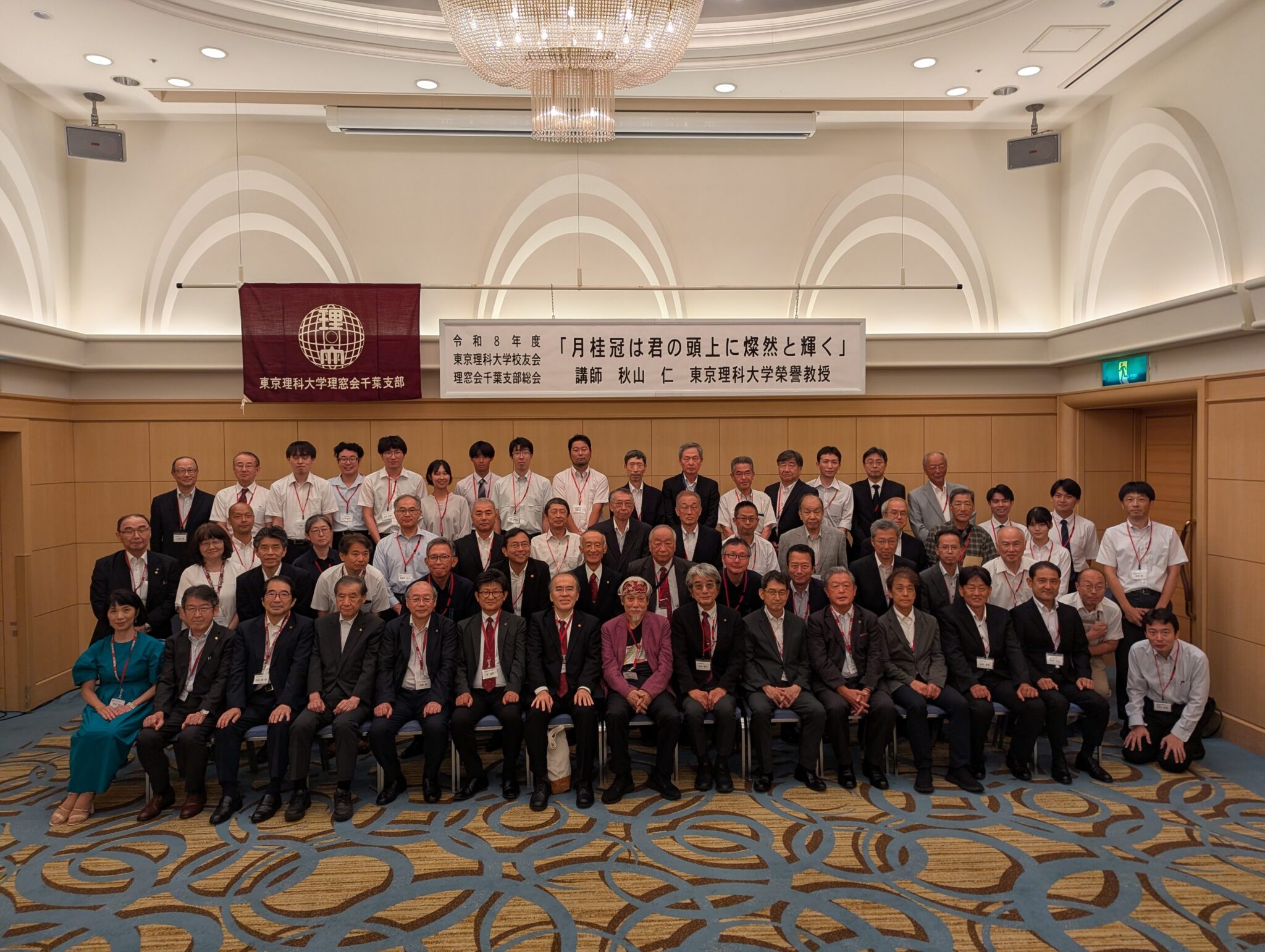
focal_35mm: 24
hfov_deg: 71.5
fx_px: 878
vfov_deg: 56.9
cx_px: 632
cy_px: 476
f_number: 1.85
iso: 42
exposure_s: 1/50
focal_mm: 6.81
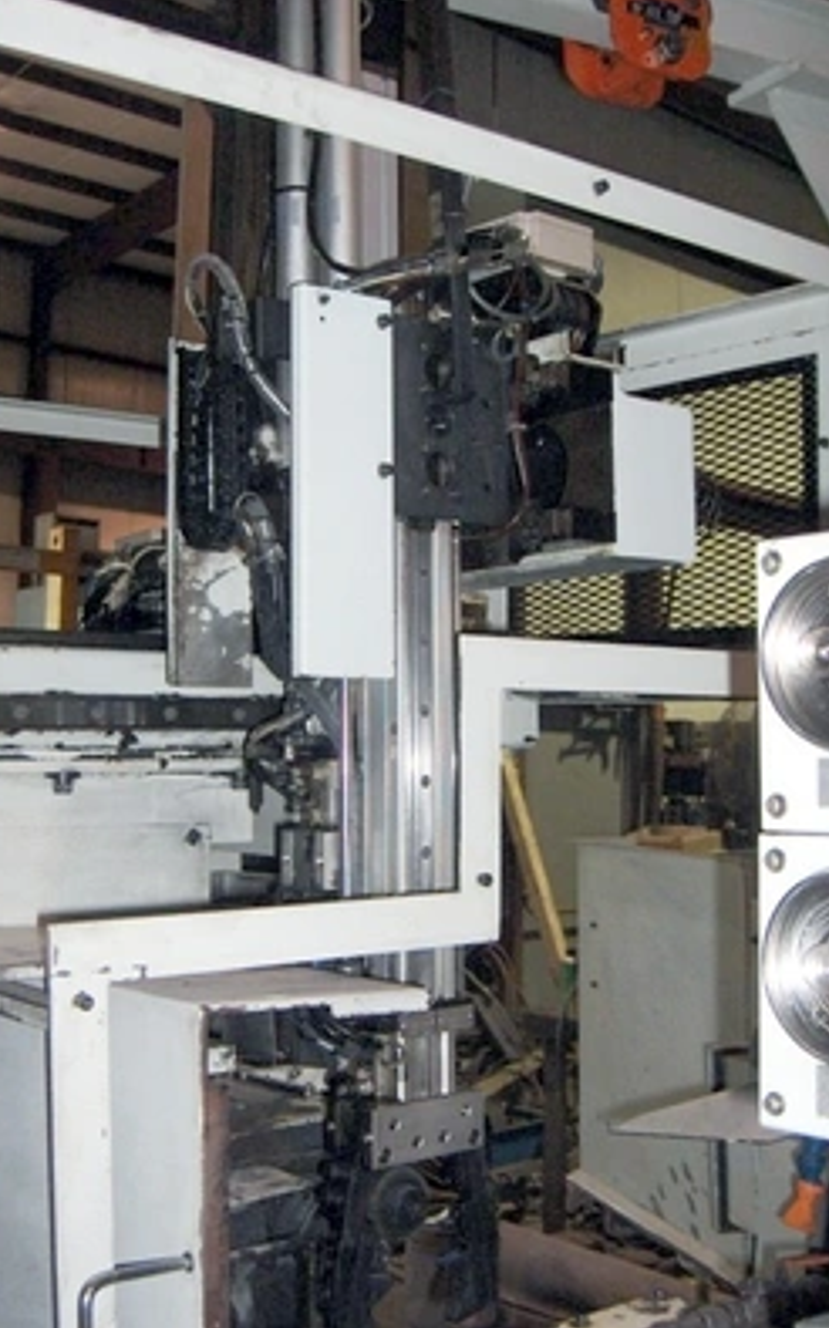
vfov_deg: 47.2
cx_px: 349
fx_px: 1519
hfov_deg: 30.5
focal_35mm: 42
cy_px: 659
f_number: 2.8
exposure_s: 1/60
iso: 100
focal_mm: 8
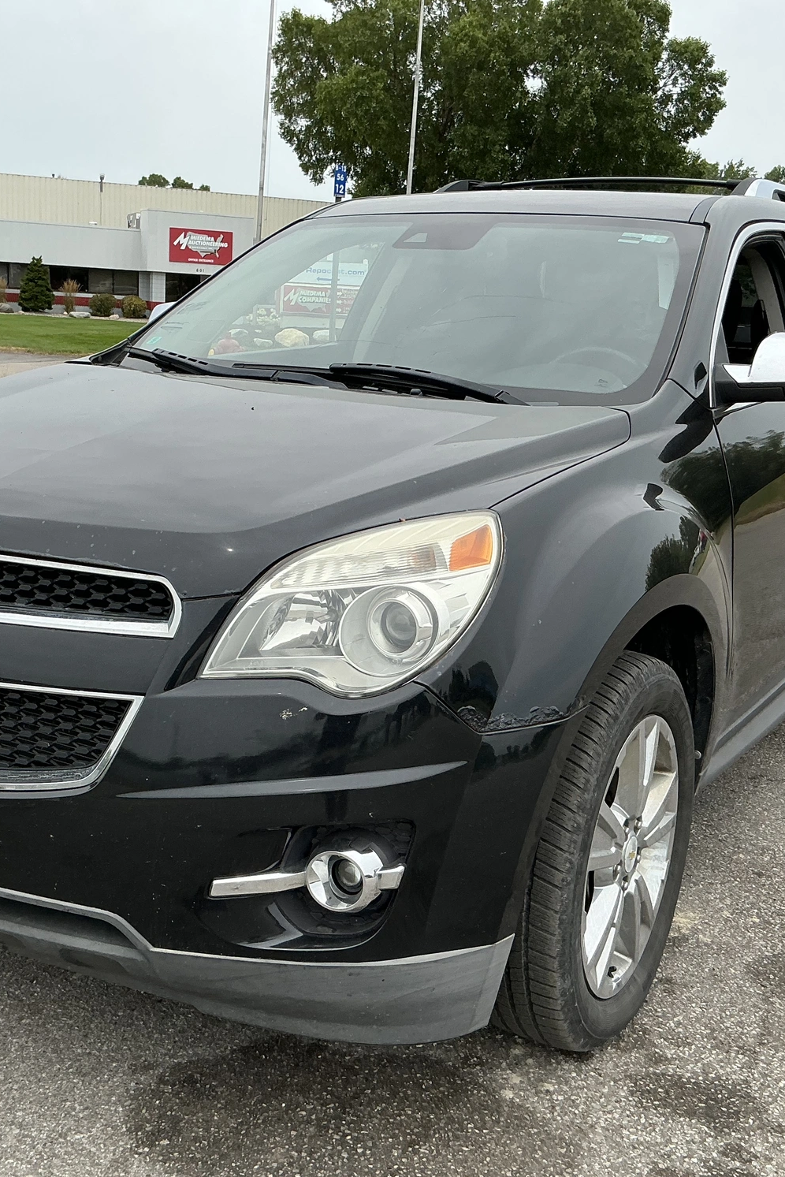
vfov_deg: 49.5
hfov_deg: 34.2
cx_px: 348
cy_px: 590
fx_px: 1275
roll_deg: -3.0
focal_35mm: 39
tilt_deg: -9.6
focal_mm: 3
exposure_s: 1/1076
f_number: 1.8
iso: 25
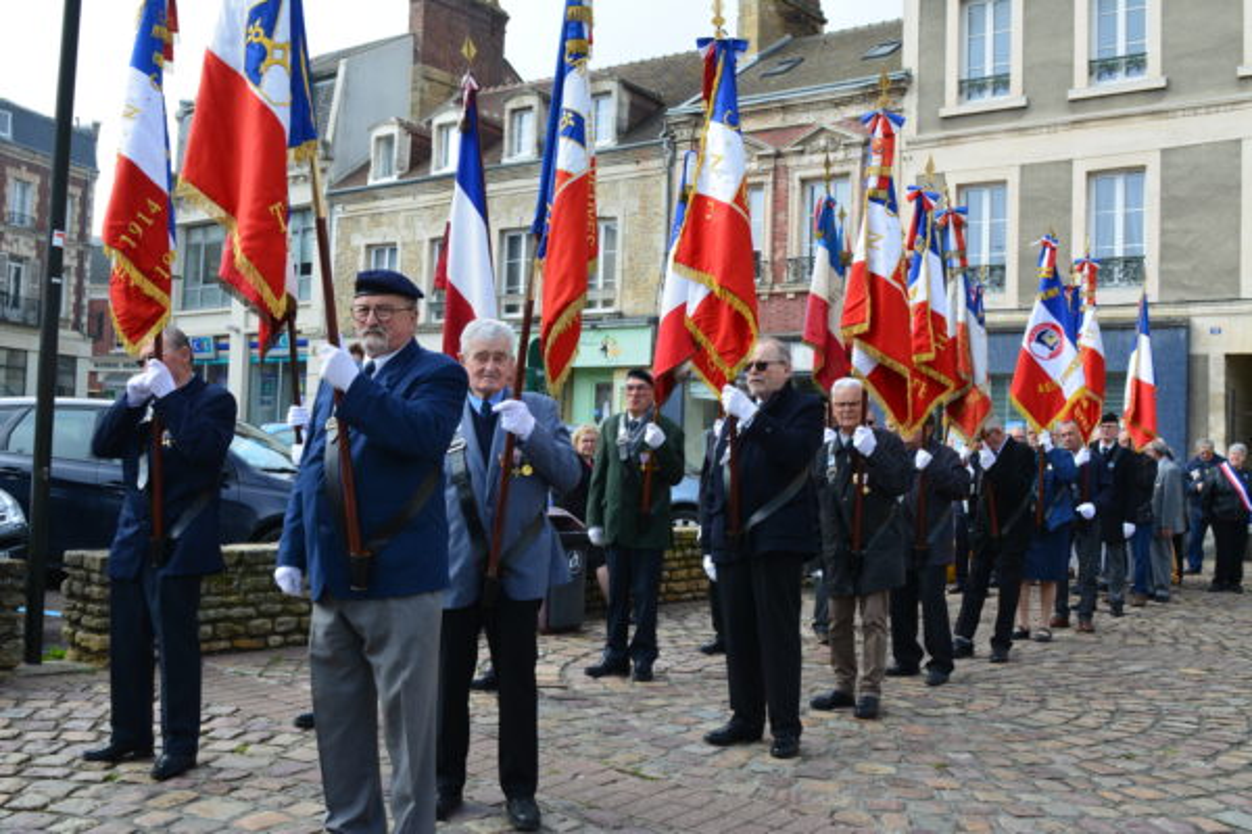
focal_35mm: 36
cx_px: 626
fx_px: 1252
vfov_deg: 36.9
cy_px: 417
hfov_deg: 53.1
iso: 180
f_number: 11
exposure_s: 1/125
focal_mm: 24
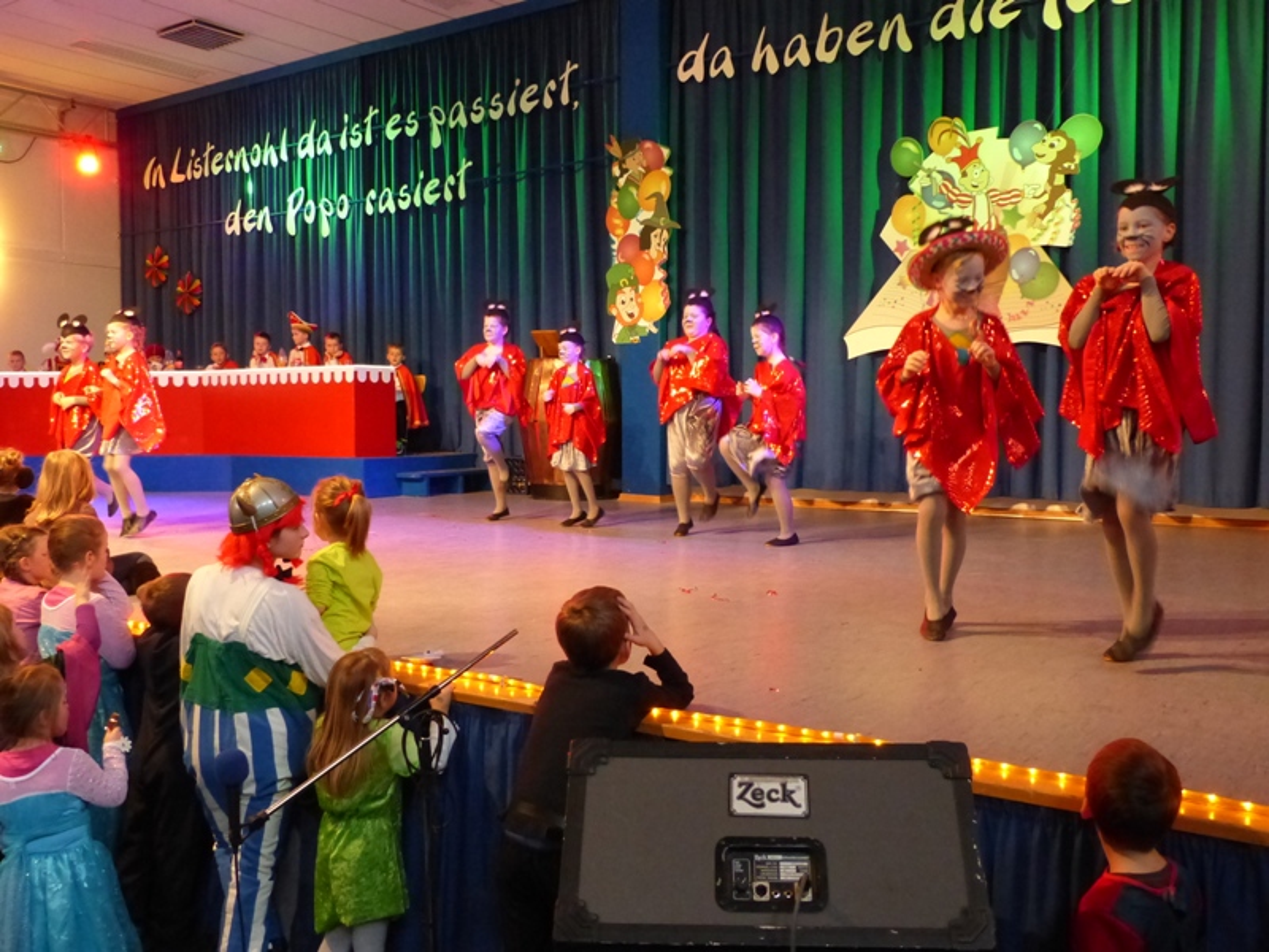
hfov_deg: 56.8
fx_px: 1173
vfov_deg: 44.2
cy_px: 476
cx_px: 634
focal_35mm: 32
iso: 800
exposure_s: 1/50
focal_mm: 5.7
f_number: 2.8
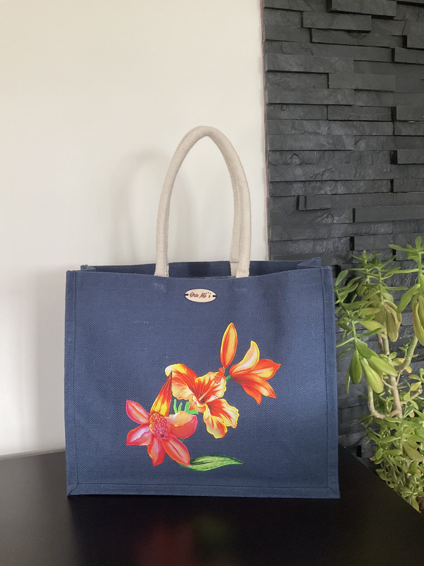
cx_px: 212
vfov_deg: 61.7
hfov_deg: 48.2
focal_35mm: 29
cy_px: 283
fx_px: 474
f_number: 1.8
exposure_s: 1/60
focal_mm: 3
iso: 200
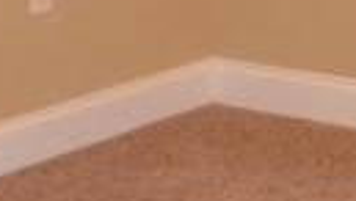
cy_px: -55
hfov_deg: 10.3
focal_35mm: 197
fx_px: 1862
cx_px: 626
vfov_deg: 6.1
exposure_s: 1/60
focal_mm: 18
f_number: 3.5
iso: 1600
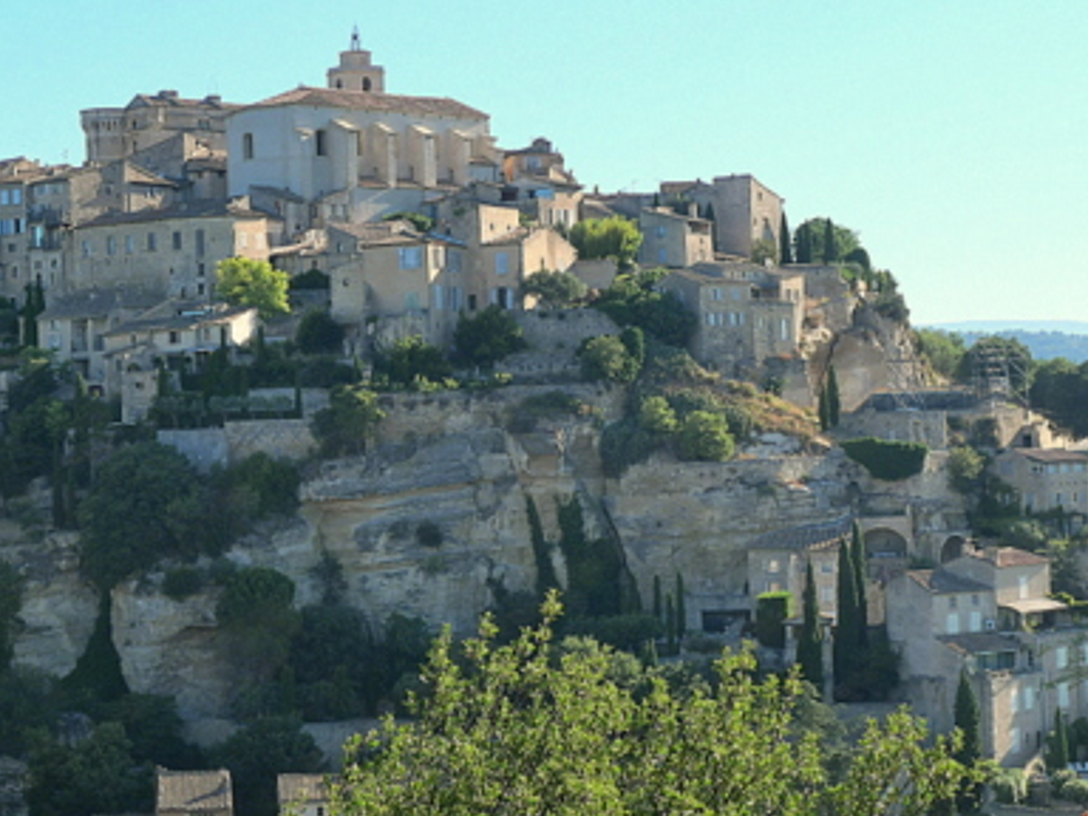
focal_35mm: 75
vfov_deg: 19.6
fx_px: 2357
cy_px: 391
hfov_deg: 26.0
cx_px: 586
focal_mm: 18
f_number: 8
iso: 200
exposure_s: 1/400
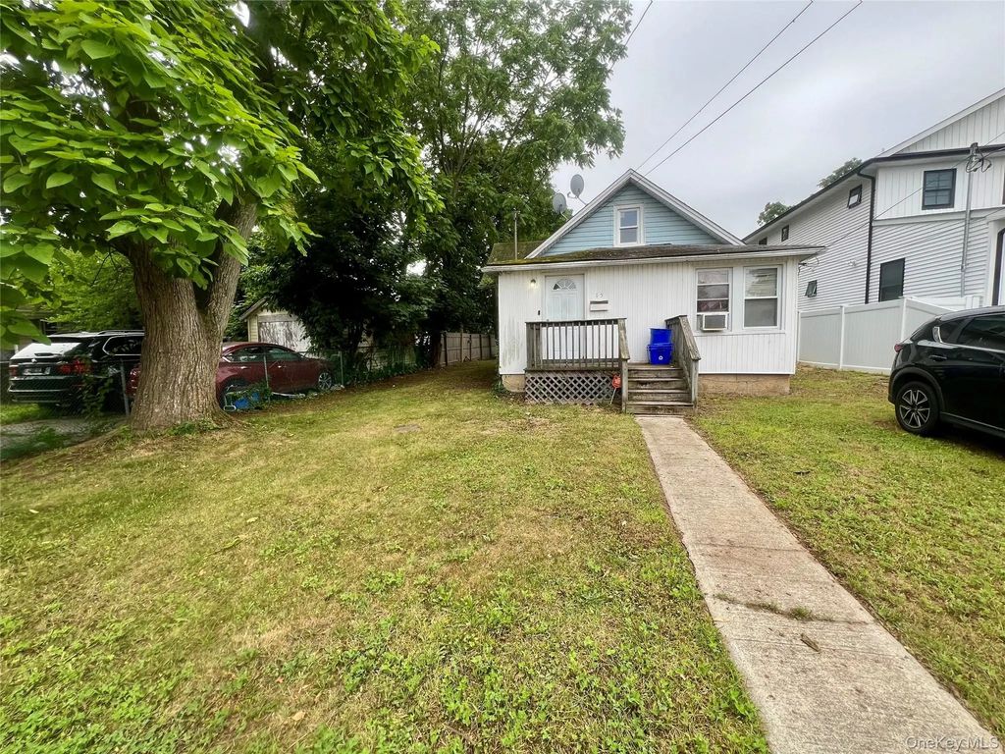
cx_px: 502
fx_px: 377
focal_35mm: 13
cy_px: 377
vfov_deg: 89.9
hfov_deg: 106.2
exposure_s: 1/99
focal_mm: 1.57
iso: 32
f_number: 1.8
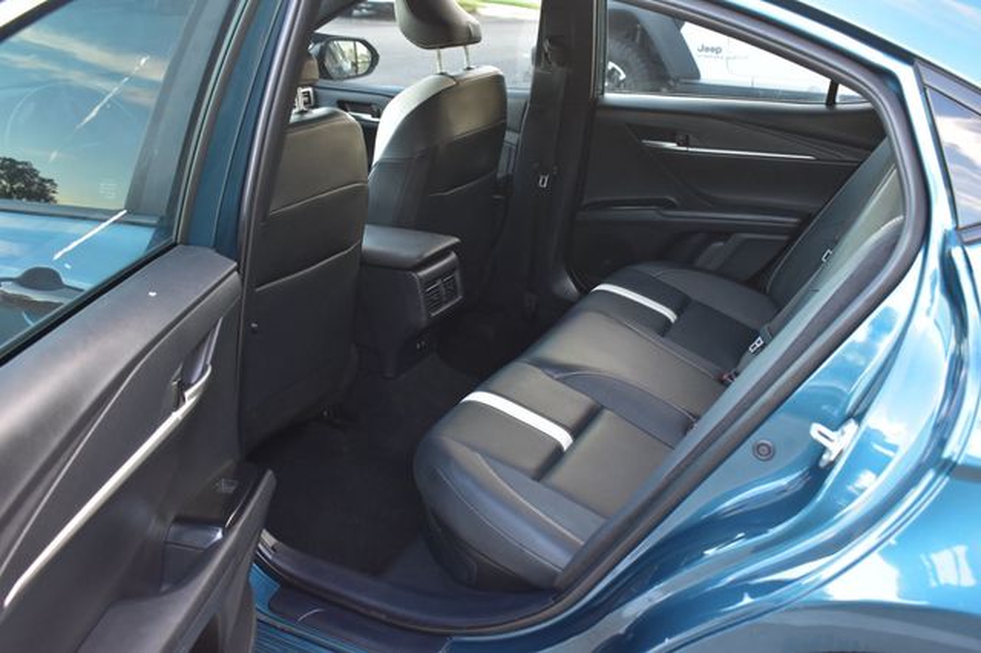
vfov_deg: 39.9
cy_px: 326
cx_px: 490
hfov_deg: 57.2
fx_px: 899
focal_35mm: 33
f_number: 6.3
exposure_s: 1/15
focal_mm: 22
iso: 1000
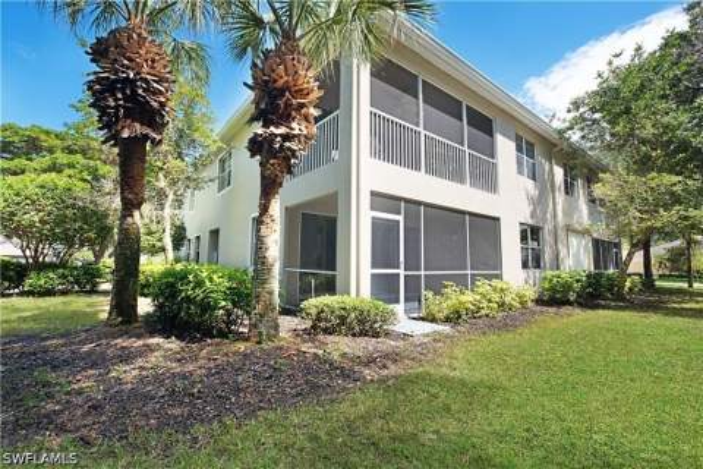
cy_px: 234
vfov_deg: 77.3
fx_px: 293
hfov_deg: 100.4
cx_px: 352
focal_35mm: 15
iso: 1250
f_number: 5.6
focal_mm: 10
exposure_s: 1/500
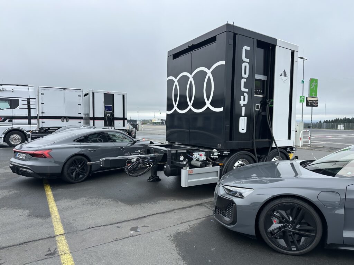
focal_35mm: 24
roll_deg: +0.1
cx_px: 177
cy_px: 132
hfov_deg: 71.6
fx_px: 245
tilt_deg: -3.9
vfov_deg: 56.8
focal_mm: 6.86
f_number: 1.78
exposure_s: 1/1119
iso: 80
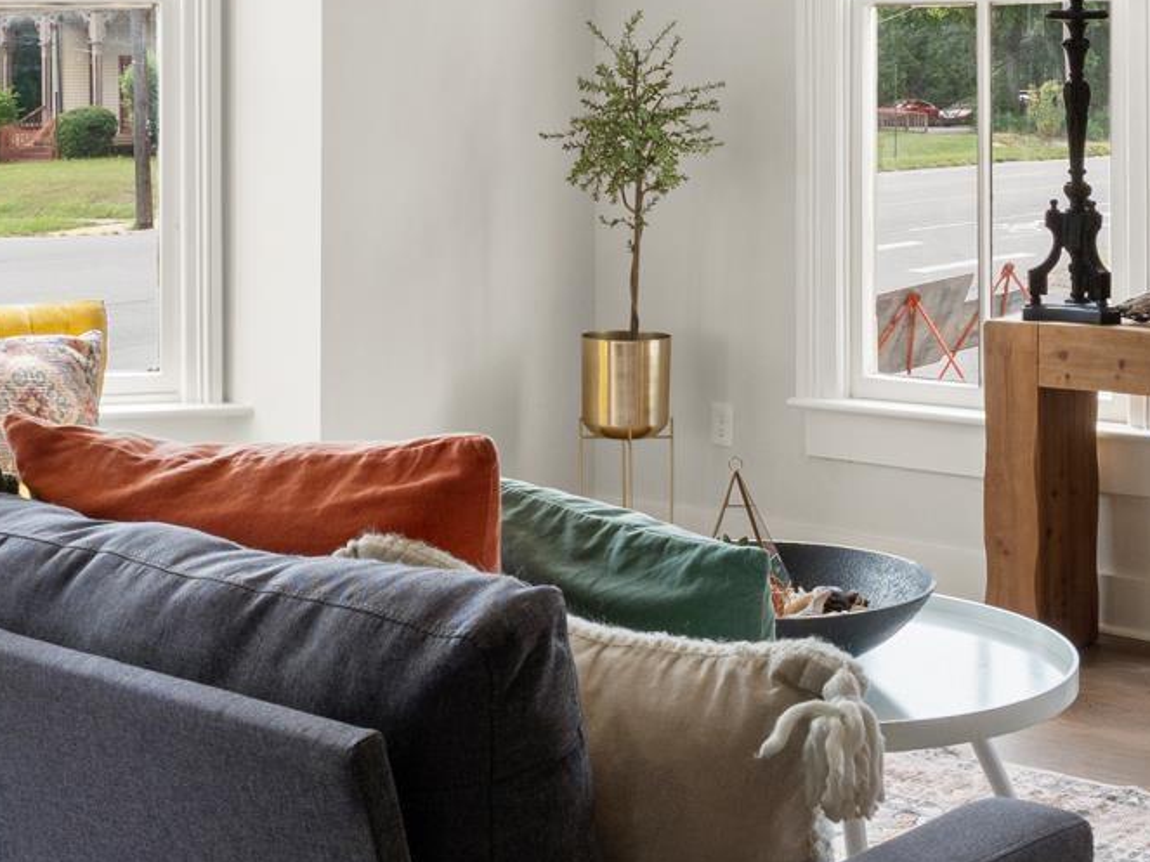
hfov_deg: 31.7
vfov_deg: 23.4
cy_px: 67
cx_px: 593
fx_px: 2023
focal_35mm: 61
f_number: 9
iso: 200
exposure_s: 1/20
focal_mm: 11.2
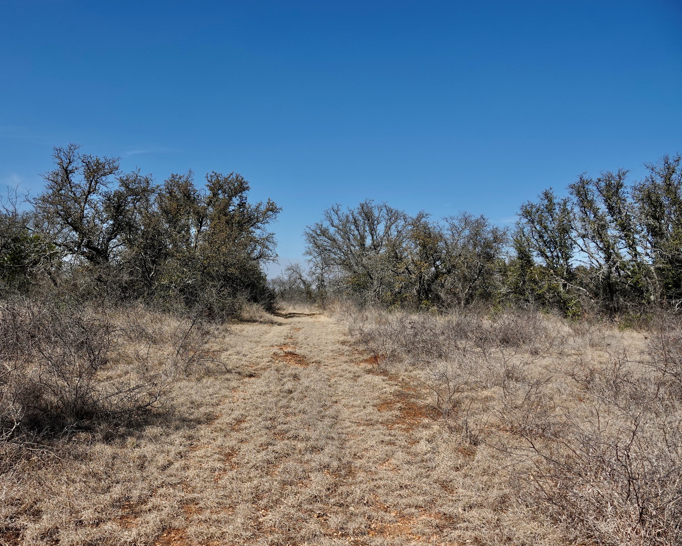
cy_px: 274
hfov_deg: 61.4
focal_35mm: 28
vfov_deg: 51.5
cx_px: 260
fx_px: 565
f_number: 4
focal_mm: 8.84
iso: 100
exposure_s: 1/1000
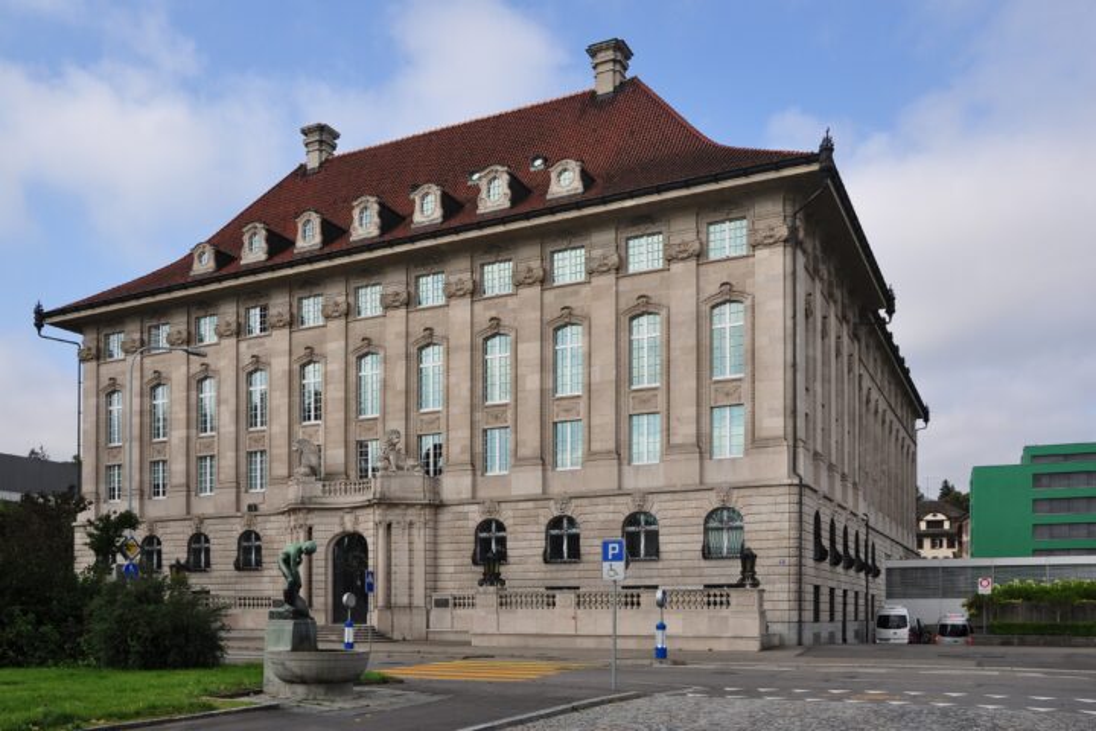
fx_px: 913
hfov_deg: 61.9
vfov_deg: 43.6
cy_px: 366
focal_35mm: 30
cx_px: 548
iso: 200
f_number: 8
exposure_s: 1/500
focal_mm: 20
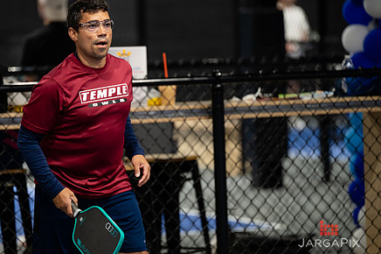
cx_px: 128
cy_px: 97
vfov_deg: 5.1
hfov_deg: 7.6
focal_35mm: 271
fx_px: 2866
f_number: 2.8
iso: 1600
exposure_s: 1/500
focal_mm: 200
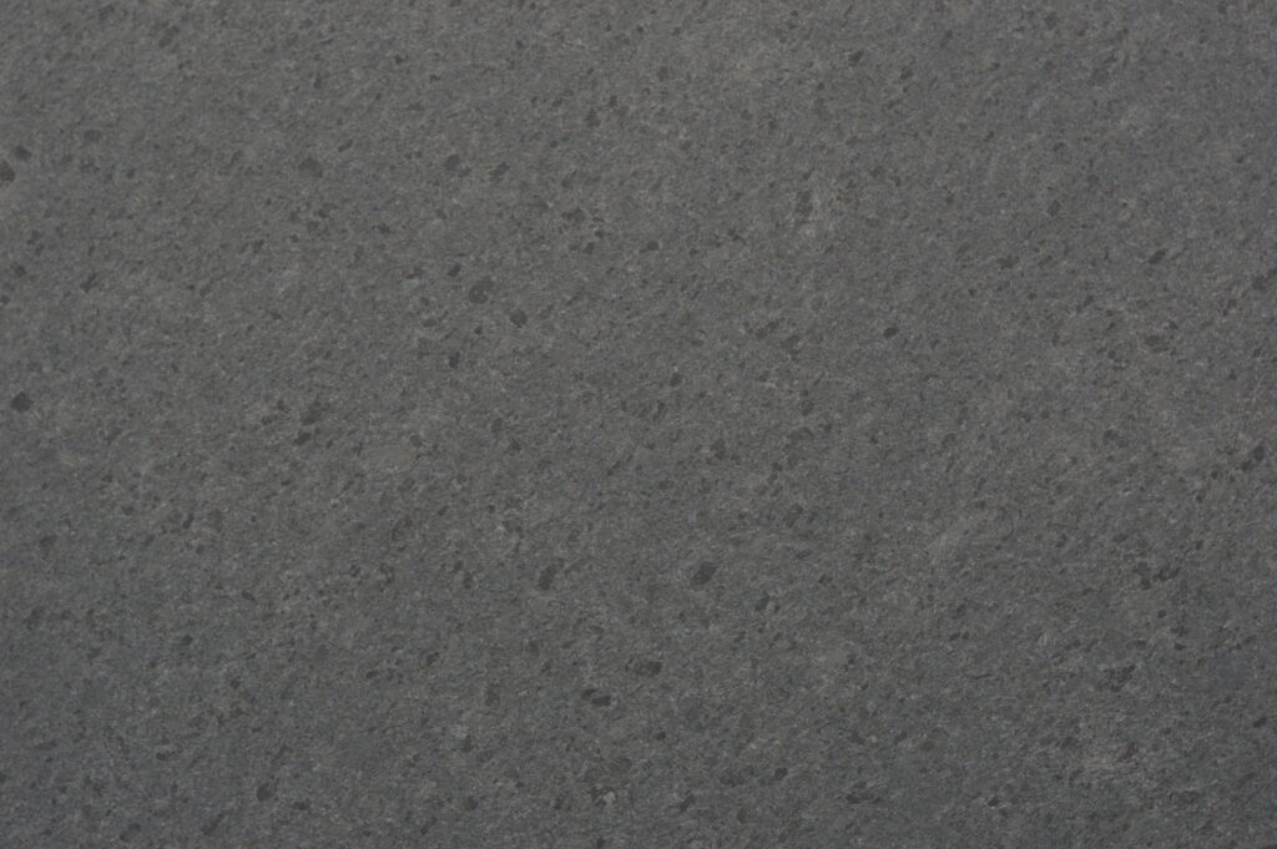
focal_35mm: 75
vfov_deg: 18.2
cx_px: 638
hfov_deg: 27.0
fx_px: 2658
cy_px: 424
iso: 800
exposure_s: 1/60
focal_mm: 50
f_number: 4
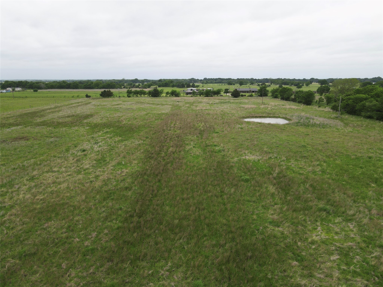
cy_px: 144
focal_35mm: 24
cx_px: 192
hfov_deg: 71.6
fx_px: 266
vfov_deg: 56.8
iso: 110
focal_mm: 4.5
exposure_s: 1/200
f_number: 2.8
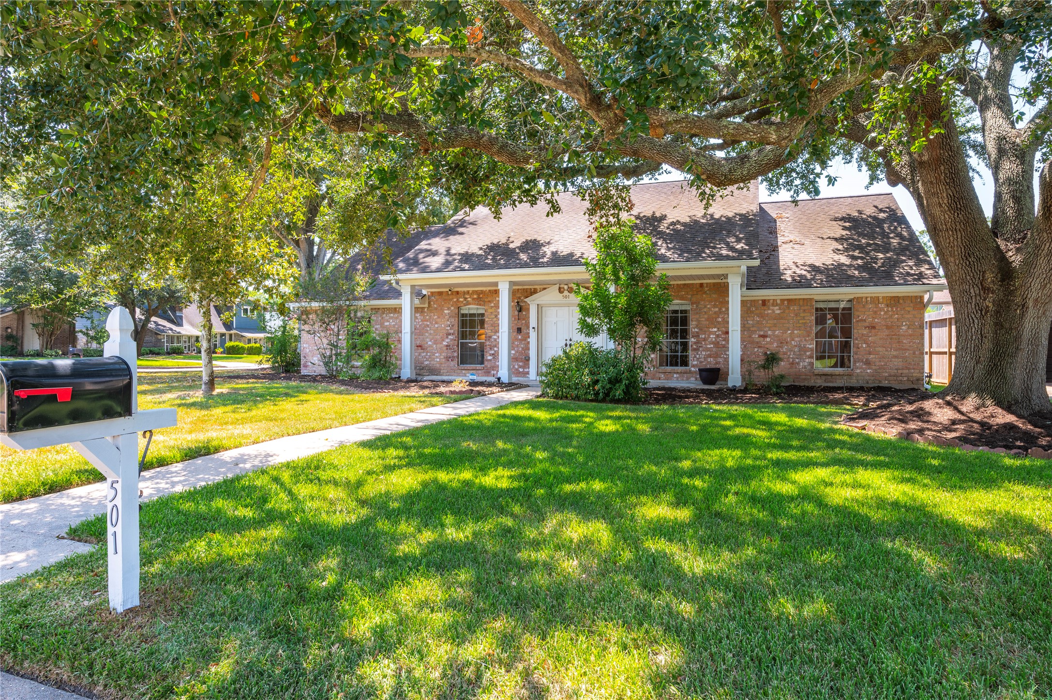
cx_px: 526
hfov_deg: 81.2
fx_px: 613
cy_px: 350
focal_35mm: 21
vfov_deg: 59.4
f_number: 14
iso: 125
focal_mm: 21
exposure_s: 1/20
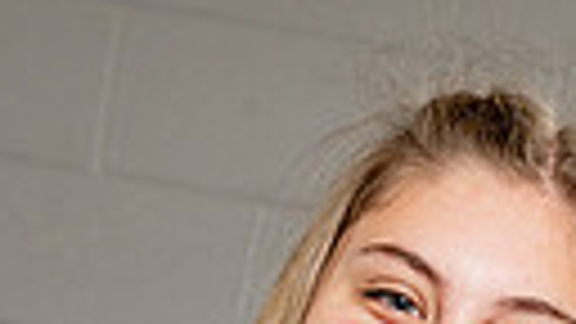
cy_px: 864
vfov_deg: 4.6
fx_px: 3925
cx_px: 270
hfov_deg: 8.4
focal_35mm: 257
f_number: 8
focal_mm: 70
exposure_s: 1/250
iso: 320
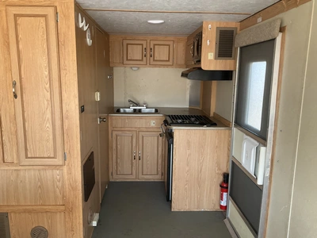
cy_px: 119
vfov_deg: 48.2
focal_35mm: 29
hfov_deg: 61.7
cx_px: 158
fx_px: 266
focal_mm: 3
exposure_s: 1/105
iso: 64
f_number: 1.8
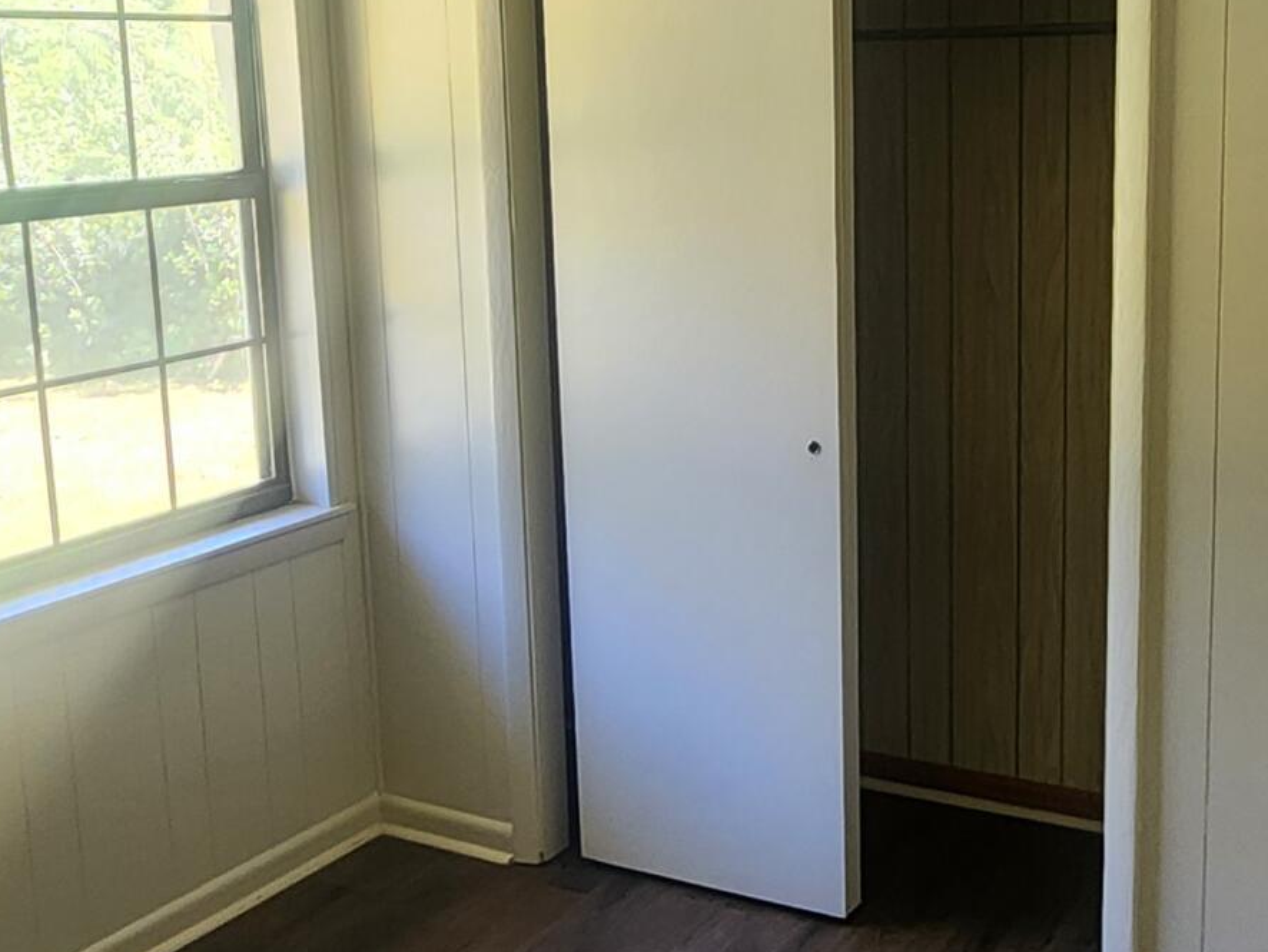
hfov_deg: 42.7
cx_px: 760
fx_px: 1612
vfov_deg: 32.8
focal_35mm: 44
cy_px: 402
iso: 250
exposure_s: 1/60
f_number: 2.2
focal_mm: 2.2
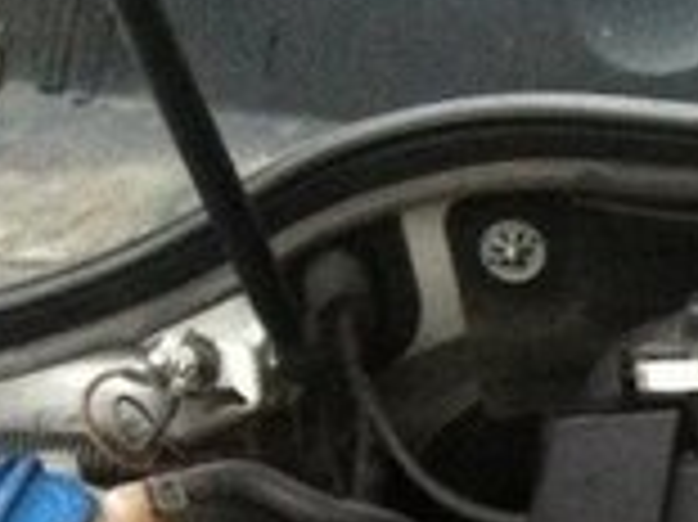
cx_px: 1279
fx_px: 3002
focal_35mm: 149
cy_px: 1001
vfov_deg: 9.4
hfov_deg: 12.1
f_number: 2.8
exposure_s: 1/15
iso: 500
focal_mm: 3.85
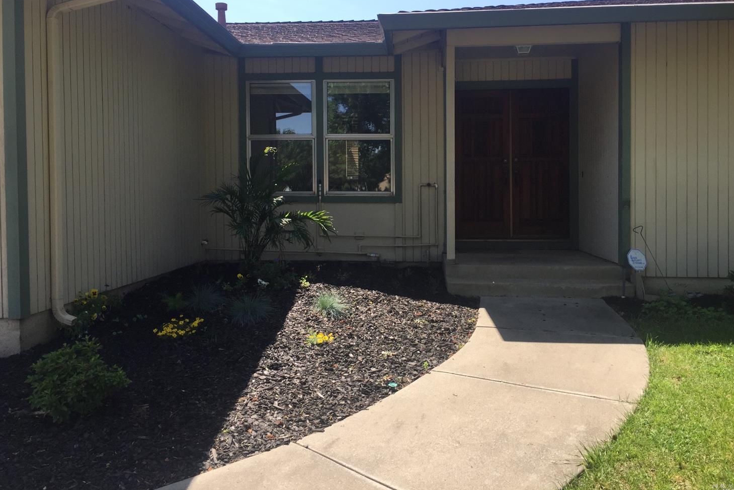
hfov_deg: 60.3
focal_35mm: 31
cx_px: 361
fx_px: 632
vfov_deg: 42.2
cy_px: 211
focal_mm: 4.15
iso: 32
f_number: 2.2
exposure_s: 1/860
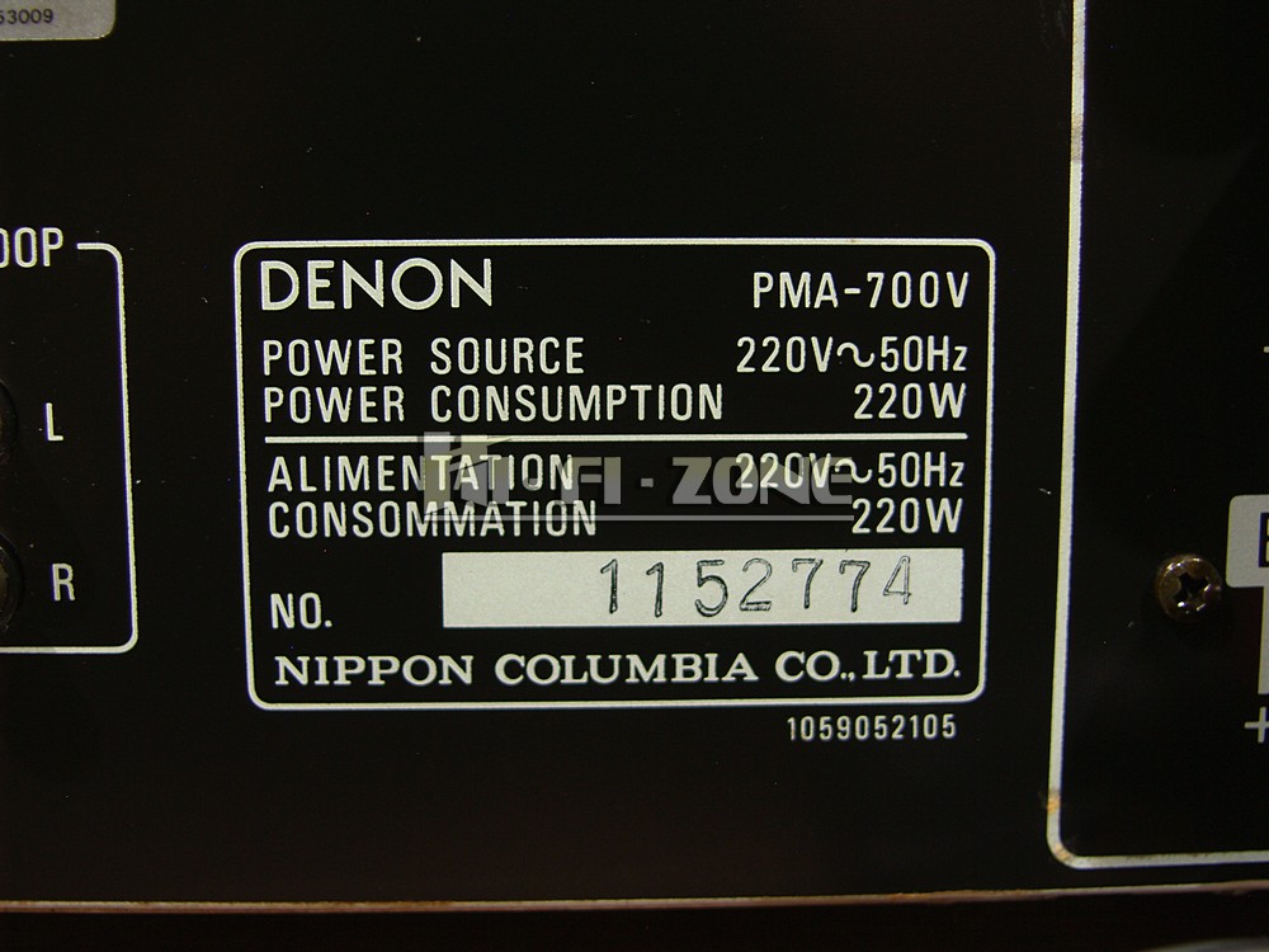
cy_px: 476
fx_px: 2200
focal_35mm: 60
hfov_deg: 32.2
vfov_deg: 24.4
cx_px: 634
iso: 50
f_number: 2.8
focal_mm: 15.5
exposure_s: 1/60
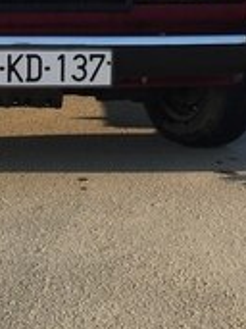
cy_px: -69
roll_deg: +2.0
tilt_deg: +2.2
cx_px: 31
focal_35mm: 84
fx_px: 797
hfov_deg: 17.3
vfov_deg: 21.6
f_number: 2.2
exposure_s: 1/1014
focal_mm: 4.15
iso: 32
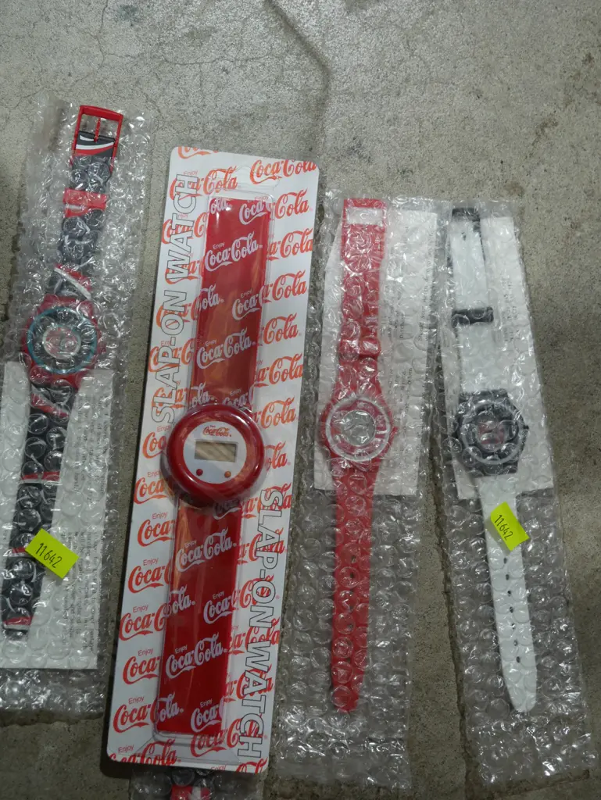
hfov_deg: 25.3
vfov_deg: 33.2
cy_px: 400
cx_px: 300
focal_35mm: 58
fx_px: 1342
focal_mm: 29
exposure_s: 1/60
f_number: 5.4
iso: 320
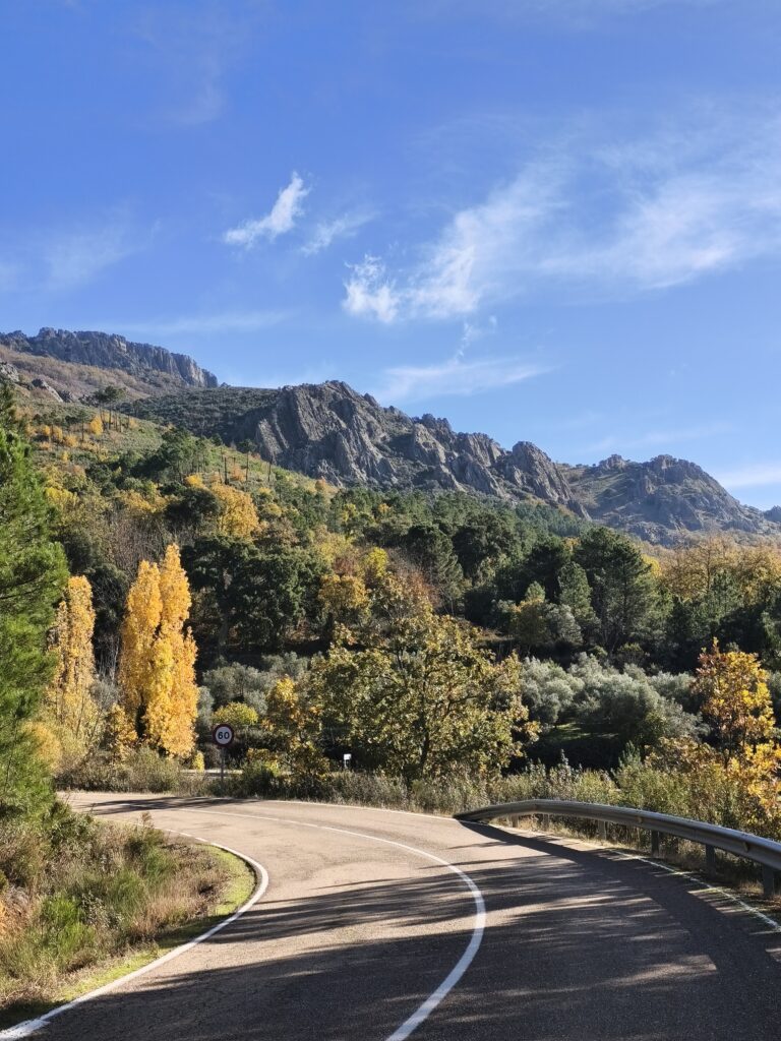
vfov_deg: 36.2
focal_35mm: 53
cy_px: 520
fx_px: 1594
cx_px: 390
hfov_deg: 27.5
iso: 50
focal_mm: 6.14
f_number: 1.65
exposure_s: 1/987
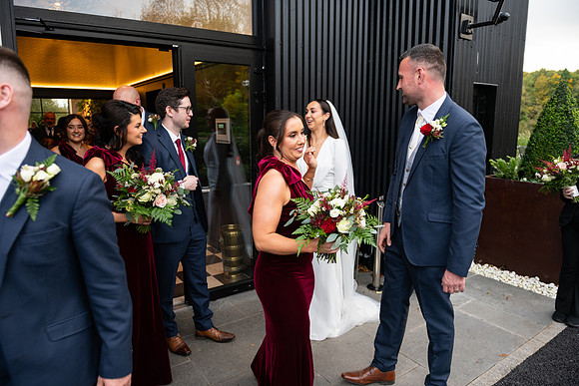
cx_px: 290
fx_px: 386
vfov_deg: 53.2
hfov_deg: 73.7
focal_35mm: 24
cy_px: 193
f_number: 3.5
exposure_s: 1/160
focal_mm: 24
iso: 320
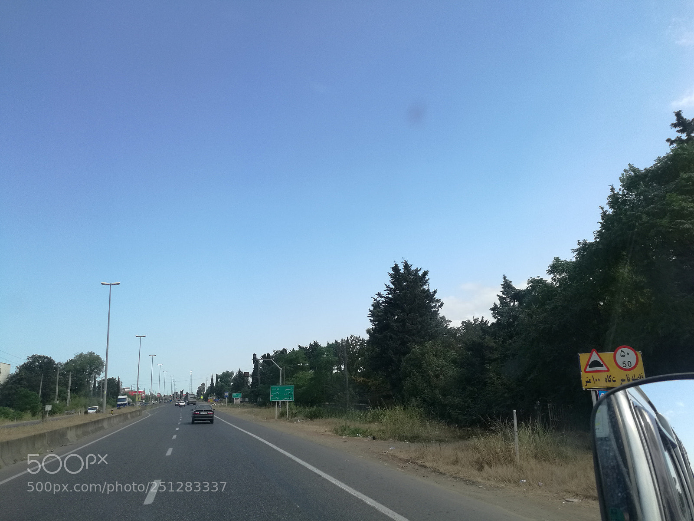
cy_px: 260
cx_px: 347
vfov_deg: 51.4
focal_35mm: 27
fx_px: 541
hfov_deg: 65.3
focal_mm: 4.04
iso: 50
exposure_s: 1/677
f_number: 2
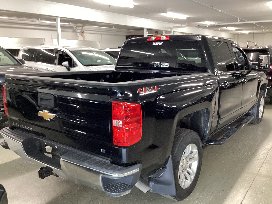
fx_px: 244
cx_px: 136
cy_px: 102
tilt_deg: -14.6
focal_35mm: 31
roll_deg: +0.4
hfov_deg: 58.4
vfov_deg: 45.4
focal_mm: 3.3
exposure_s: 1/40
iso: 250
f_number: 2.4
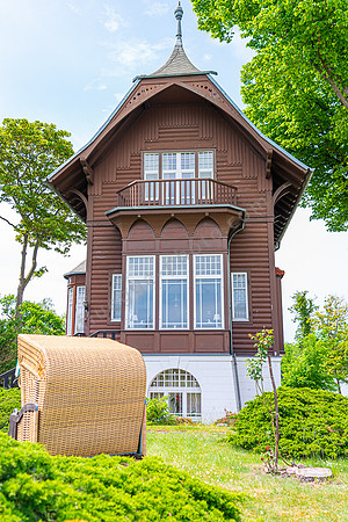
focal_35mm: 35
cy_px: 261
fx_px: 507
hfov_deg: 37.9
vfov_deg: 54.4
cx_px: 174
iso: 100
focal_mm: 35
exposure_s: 1/500
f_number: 2.8
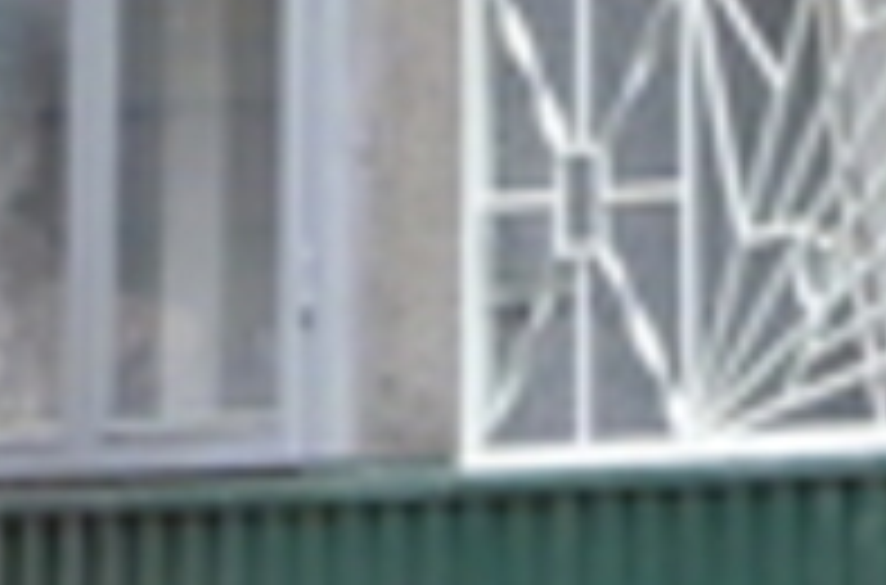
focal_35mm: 779
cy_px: -299
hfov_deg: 2.7
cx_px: -436
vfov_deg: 1.8
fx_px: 19111
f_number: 14
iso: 3200
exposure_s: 1/250
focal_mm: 80
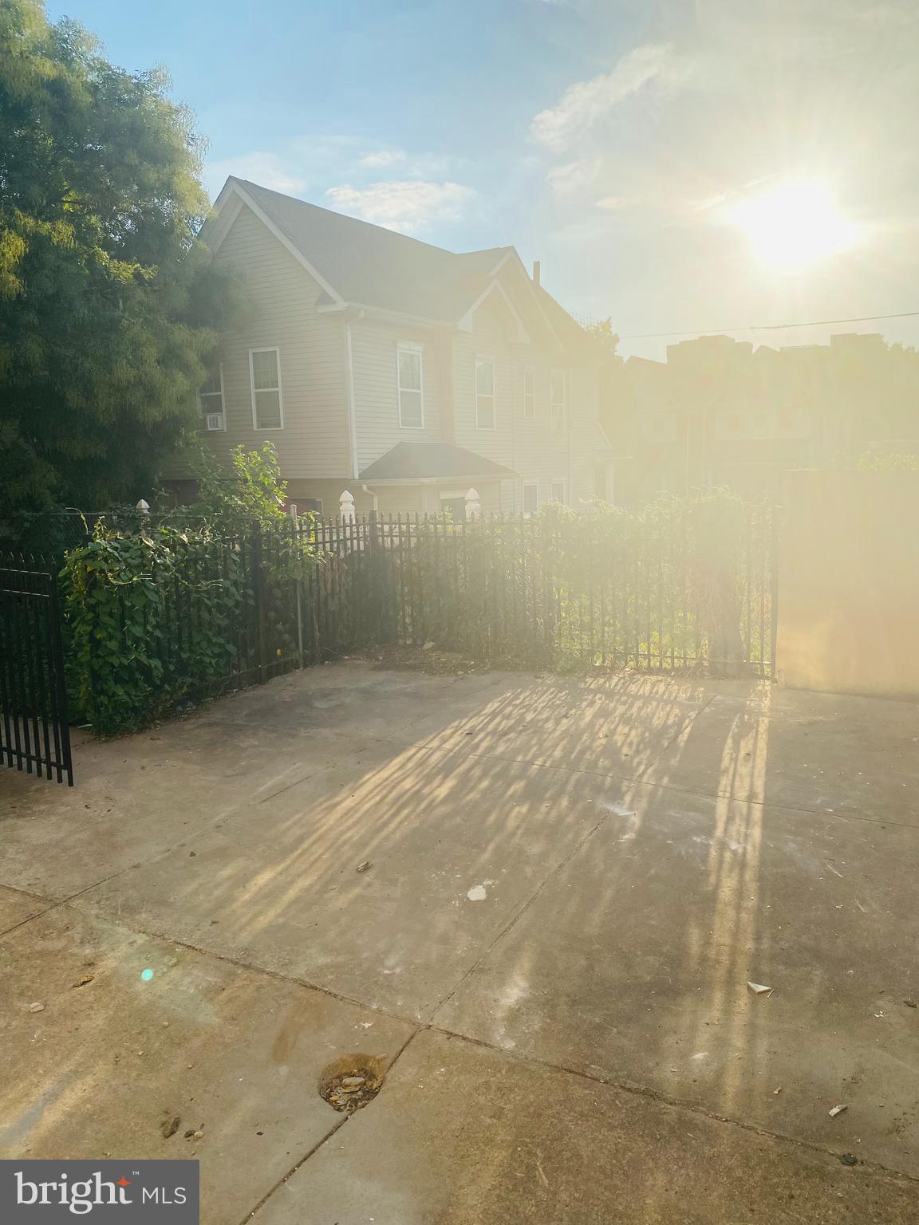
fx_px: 920
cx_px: 460
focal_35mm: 26
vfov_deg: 67.3
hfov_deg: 53.1
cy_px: 612
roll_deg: +0.5
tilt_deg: -8.3
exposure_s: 1/4608
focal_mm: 4.25
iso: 32
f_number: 1.8
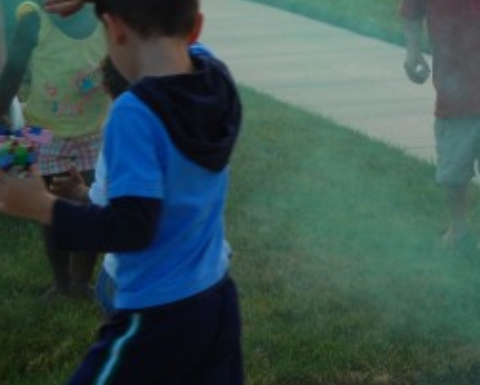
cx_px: 442
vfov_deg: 10.0
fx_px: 2189
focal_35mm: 154
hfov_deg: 12.4
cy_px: 10
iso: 200
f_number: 5.6
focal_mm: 46
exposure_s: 1/160
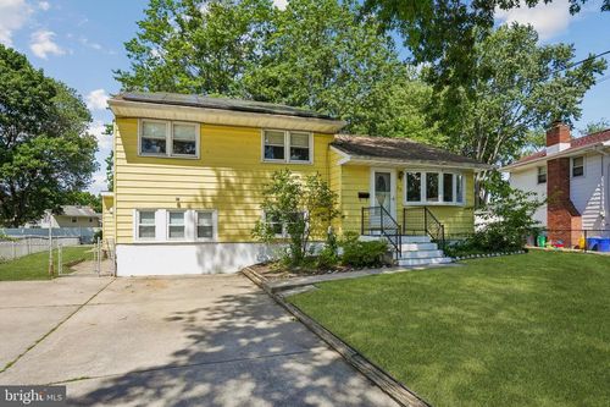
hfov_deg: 81.2
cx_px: 305
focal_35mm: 21
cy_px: 204
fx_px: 356
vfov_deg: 59.5
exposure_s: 1/640
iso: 320
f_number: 7.1
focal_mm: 21
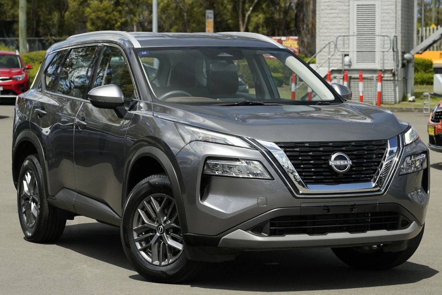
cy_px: 148
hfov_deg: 19.5
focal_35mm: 105
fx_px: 1289
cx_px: 221
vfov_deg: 13.0
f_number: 7.1
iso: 1000
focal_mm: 105
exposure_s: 1/1250
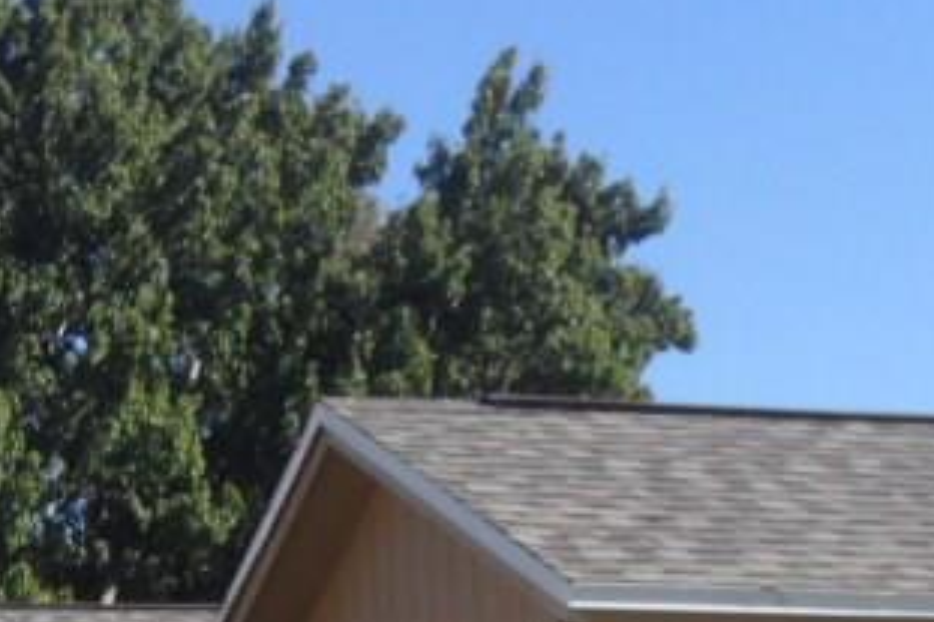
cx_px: -201
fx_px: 3112
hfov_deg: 16.3
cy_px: 883
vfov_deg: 11.0
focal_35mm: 120
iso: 80
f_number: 7.6
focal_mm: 6.3
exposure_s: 1/180
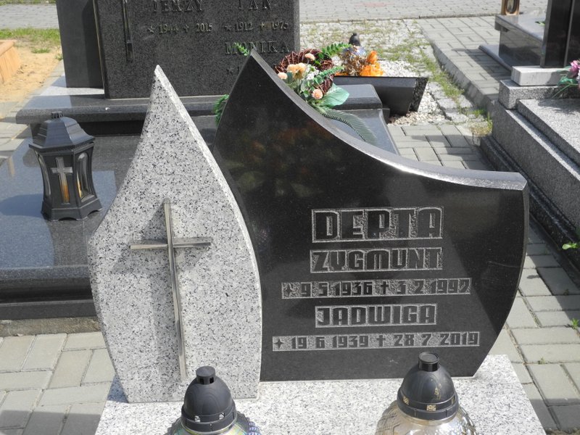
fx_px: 838
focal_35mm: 50
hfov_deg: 38.2
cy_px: 218
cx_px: 290
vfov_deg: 29.1
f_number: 3.5
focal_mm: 10.7
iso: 100
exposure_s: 1/800
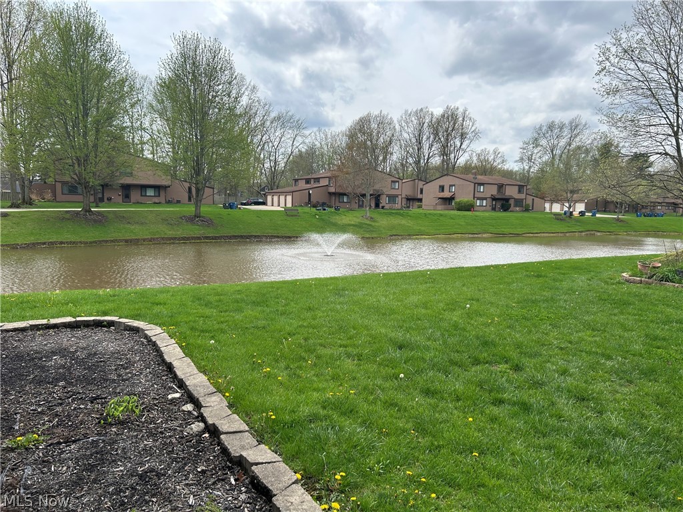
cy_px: 256
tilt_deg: -6.1
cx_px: 342
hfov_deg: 67.3
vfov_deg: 53.1
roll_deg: -0.5
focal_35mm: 26
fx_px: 513
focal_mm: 5.7
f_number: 1.5
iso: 50
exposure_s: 1/3257
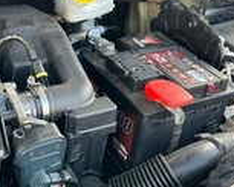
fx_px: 401
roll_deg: -0.5
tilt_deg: -39.3
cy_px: 130
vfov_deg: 26.0
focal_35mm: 58
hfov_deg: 32.1
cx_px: 70
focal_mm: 5.7
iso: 50
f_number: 1.5
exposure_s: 1/121
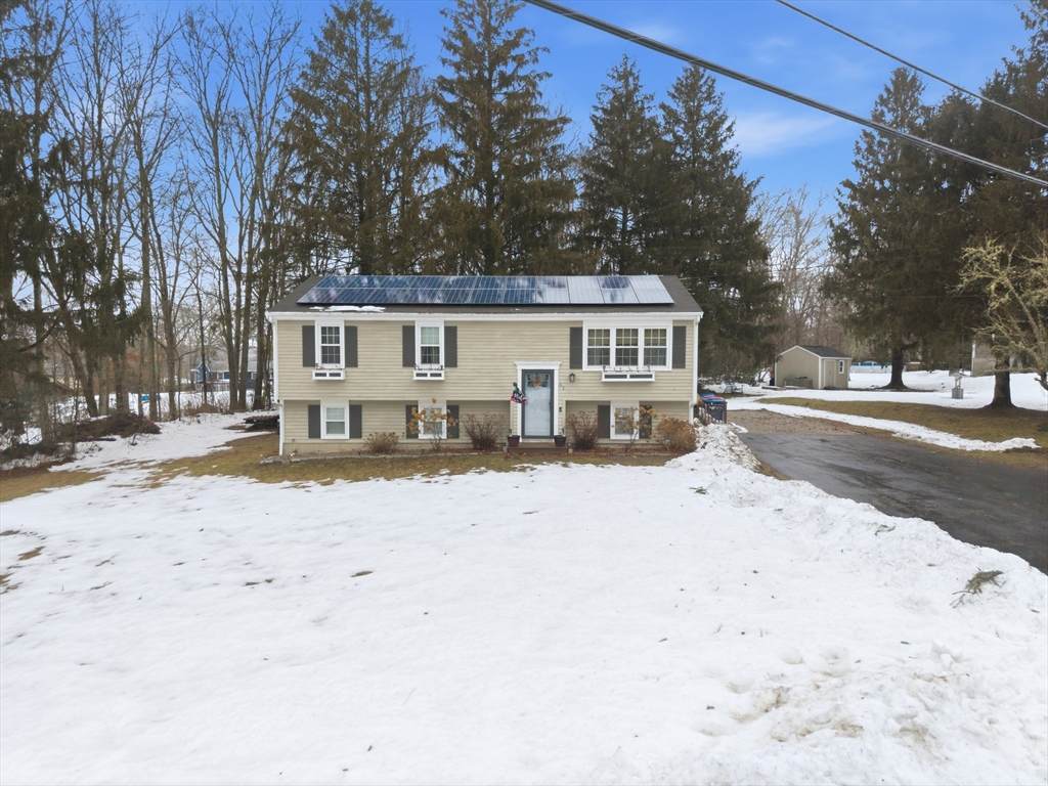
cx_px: 524
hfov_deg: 71.6
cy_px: 393
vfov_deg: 56.8
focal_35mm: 24
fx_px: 727
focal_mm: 8.7
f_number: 1.8
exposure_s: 1/4000
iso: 230
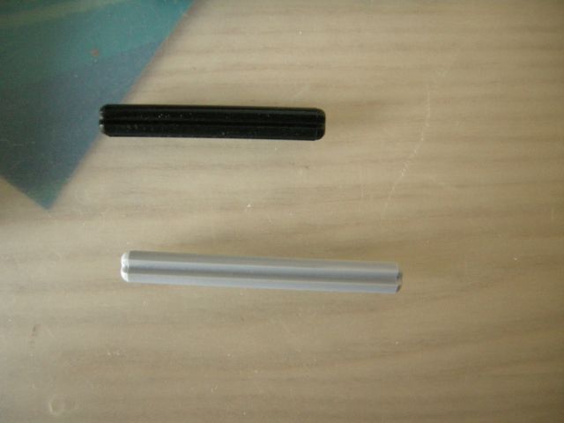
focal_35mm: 36
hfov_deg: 51.4
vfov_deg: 39.7
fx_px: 587
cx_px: 282
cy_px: 212
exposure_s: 1/34.4
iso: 400
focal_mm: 7.5
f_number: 2.7
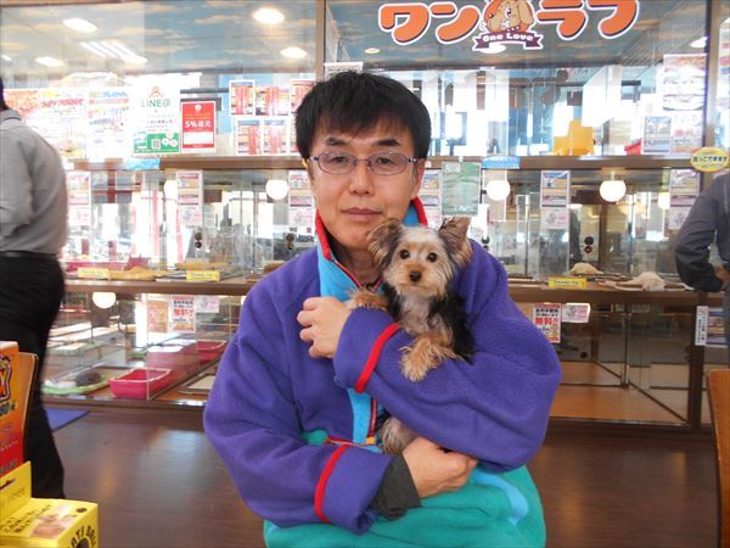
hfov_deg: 67.3
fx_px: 548
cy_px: 274
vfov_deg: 53.1
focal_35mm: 26
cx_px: 365
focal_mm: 4.6
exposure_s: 1/30
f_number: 3.2
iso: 110
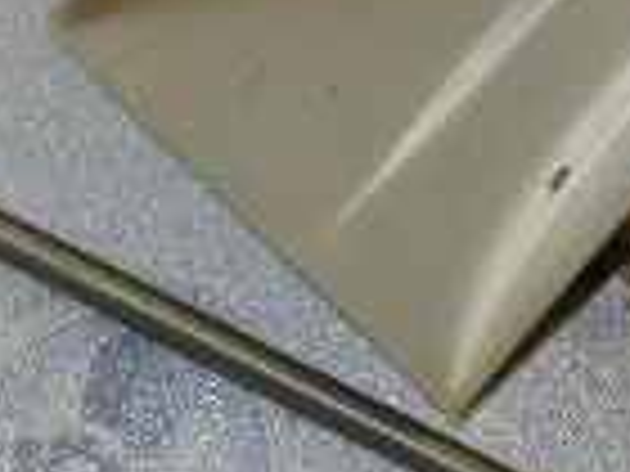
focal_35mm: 132
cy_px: 256
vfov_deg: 11.2
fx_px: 2402
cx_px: 194
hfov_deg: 14.9
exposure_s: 1/60
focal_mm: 11.4
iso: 200
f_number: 5
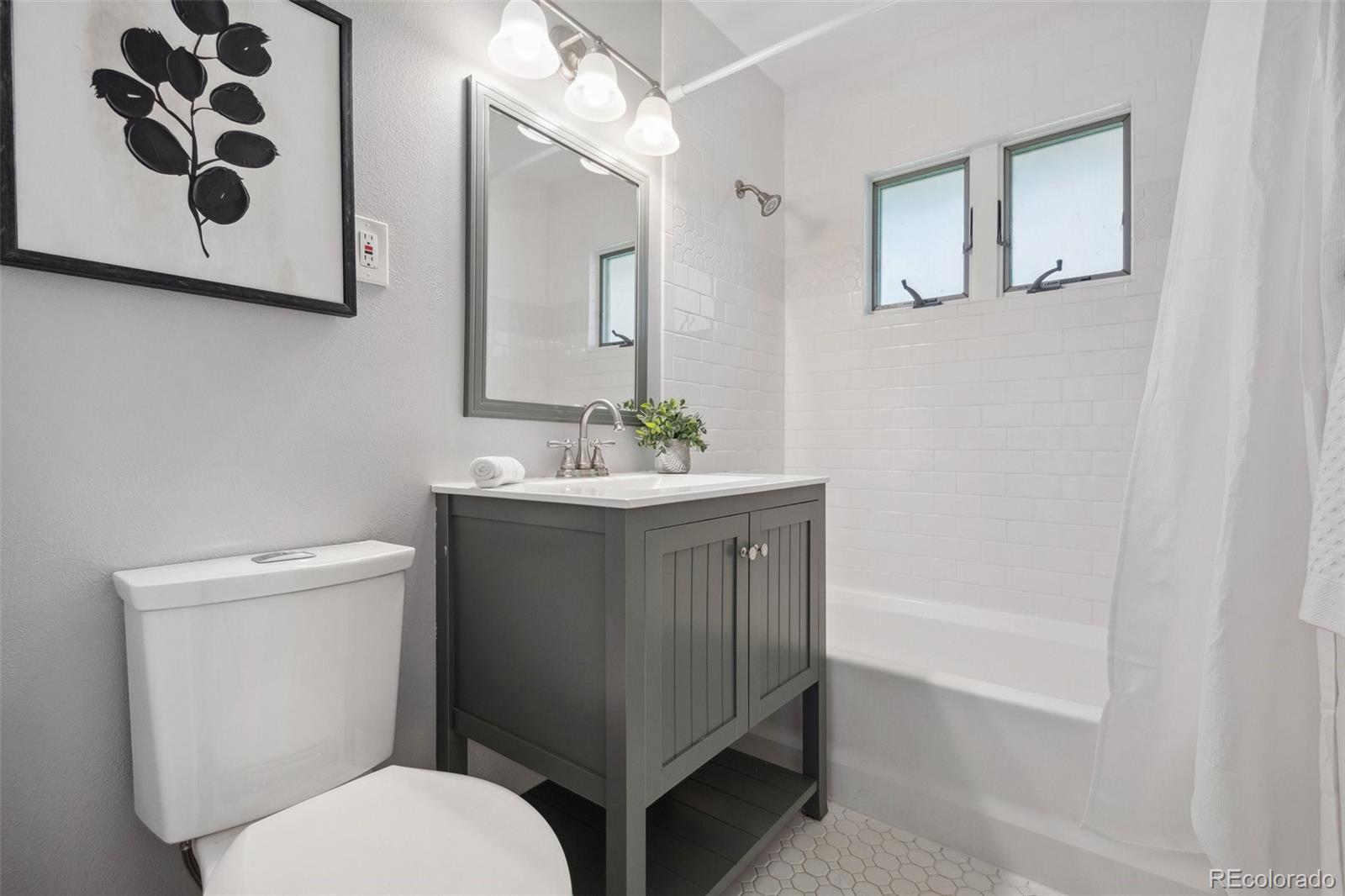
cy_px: 448
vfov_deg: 77.3
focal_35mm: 15
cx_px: 672
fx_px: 560
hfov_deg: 100.4
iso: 400
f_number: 8
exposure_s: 1/20
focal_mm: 10
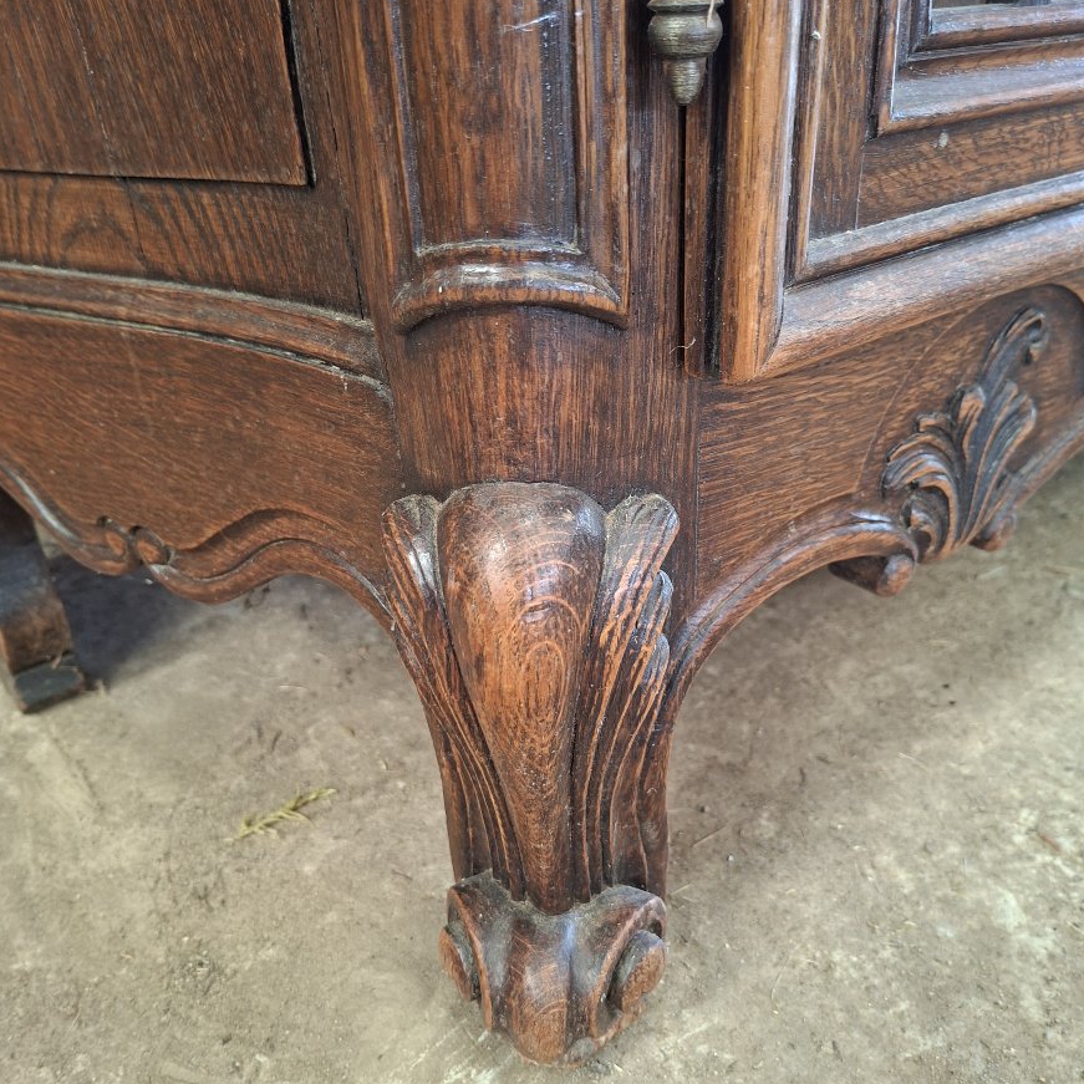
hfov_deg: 57.3
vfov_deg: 57.3
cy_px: 570
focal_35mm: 28
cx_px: 551
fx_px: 992
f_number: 1.8
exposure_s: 1/33
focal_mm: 5.54
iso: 320
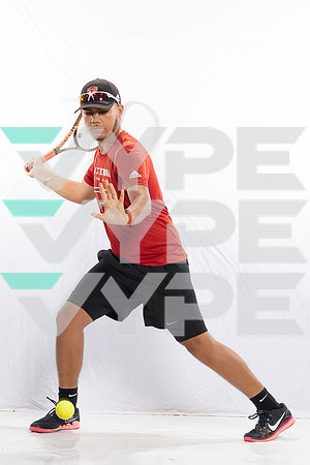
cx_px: 158
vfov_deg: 19.3
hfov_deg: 12.9
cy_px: 226
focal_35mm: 106
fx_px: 1368
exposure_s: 1/250
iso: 1250
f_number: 11
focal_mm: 63
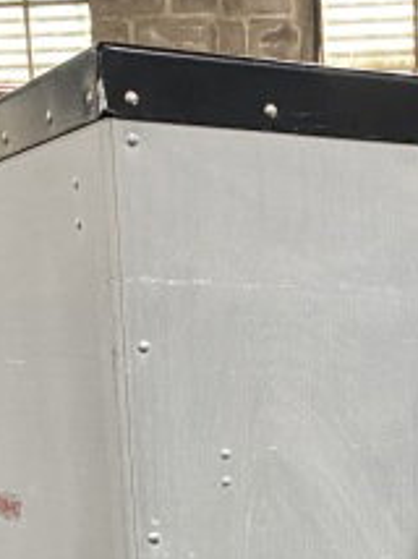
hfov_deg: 14.6
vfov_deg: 16.6
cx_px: 447
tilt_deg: -19.1
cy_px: 1004
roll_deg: -0.9
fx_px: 1597
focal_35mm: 99
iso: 320
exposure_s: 1/60
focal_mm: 4.25
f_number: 1.8
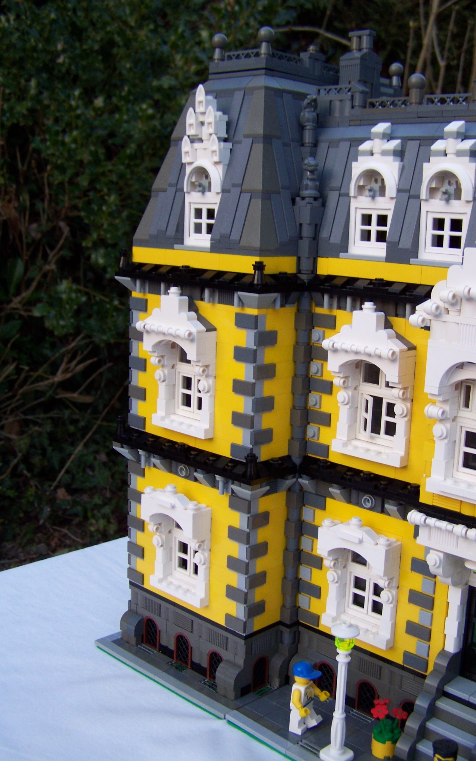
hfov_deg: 31.2
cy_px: 381
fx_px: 851
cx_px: 280
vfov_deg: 48.2
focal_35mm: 41
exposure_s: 1/60
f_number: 2.8
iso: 100
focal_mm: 6.3
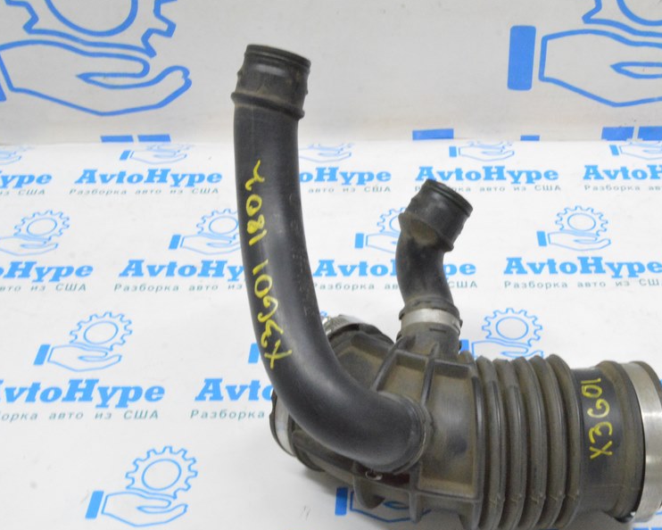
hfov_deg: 40.8
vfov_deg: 33.7
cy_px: 298
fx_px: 875
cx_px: 449
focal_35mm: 45
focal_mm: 23
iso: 6400
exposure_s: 1/15
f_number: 20
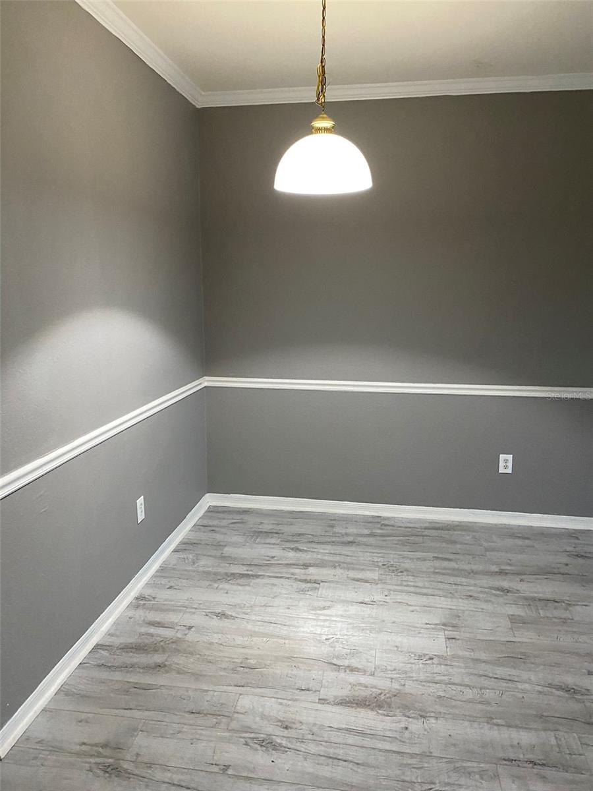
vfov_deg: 67.3
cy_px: 396
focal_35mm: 26
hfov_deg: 53.1
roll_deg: -0.2
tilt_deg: -10.4
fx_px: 594
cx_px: 296
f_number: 1.8
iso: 500
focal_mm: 4.25
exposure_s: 1/60
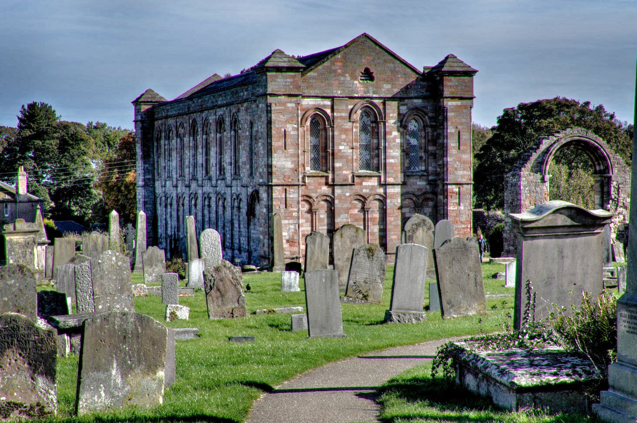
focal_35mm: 72
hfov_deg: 28.1
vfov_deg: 18.9
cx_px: 318
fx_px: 1272
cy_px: 212
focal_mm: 48
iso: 200
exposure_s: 1/320
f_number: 10
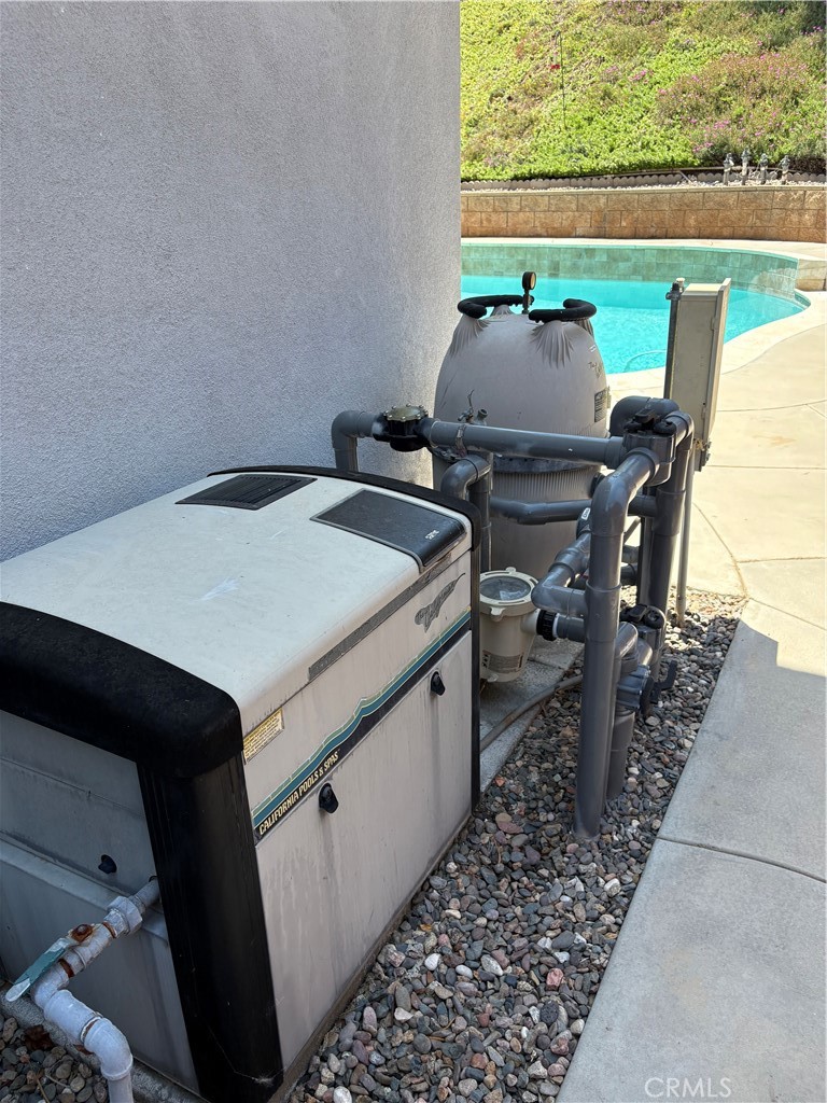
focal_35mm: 26
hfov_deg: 53.1
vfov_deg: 67.3
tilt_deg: -24.9
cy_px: 552
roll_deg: +2.4
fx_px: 828
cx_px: 414
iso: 64
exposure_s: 1/1064
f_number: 1.6
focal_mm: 5.96
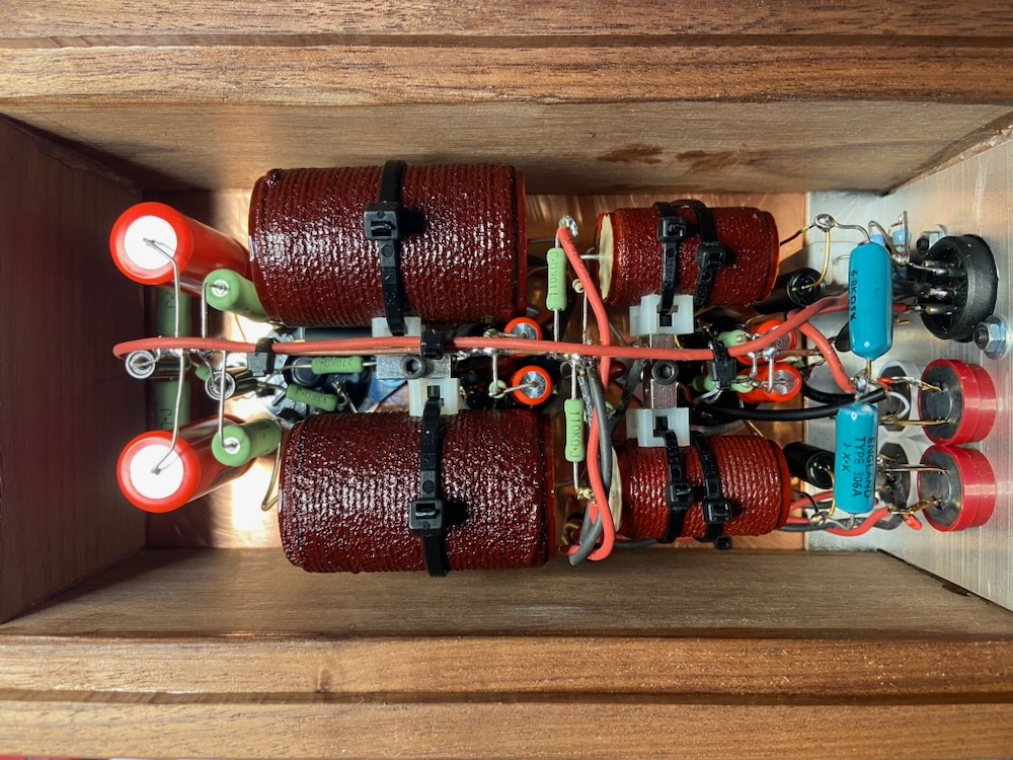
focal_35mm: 26
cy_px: 380
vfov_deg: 53.1
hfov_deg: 67.3
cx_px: 506
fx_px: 761
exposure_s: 1/50
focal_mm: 4.25
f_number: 1.8
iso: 100
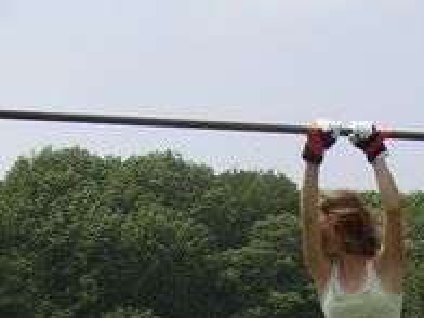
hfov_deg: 12.2
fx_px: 1960
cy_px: 502
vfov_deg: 9.0
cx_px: 450
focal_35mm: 160
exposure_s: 1/640
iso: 100
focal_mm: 10
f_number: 7
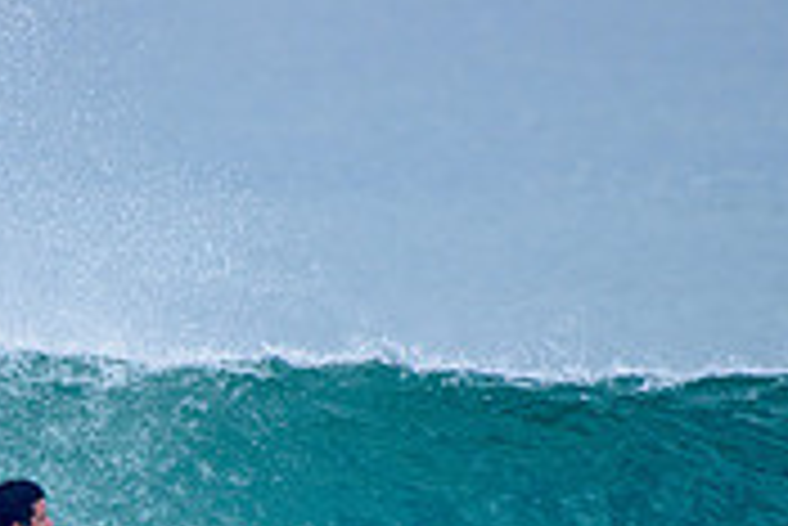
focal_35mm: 1658
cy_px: 672
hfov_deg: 1.2
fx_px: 36321
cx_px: -99
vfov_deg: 0.8
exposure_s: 1/2000
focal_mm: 500
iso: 400
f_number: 5.6
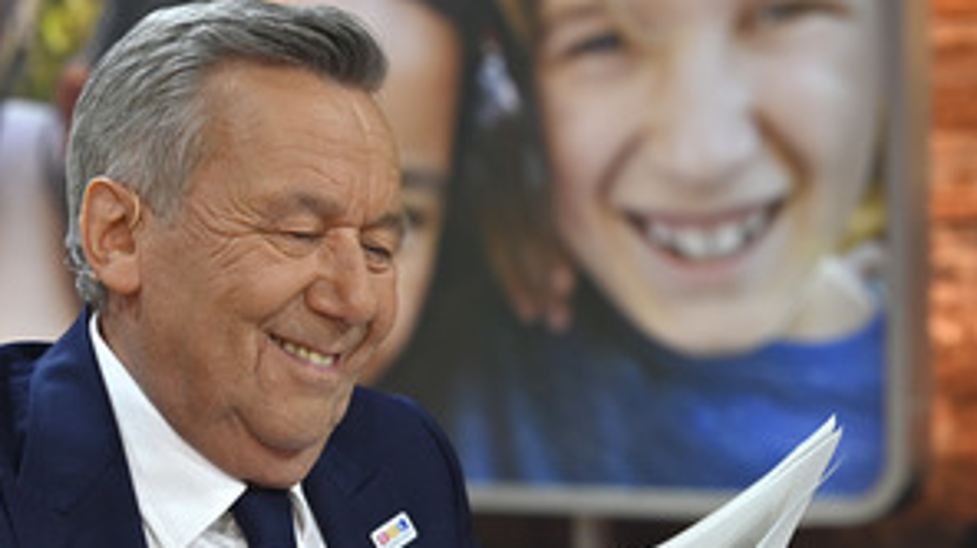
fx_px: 2770
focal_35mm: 107
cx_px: 239
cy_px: 452
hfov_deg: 19.9
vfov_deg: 11.3
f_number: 4
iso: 800
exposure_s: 1/200
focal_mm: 67
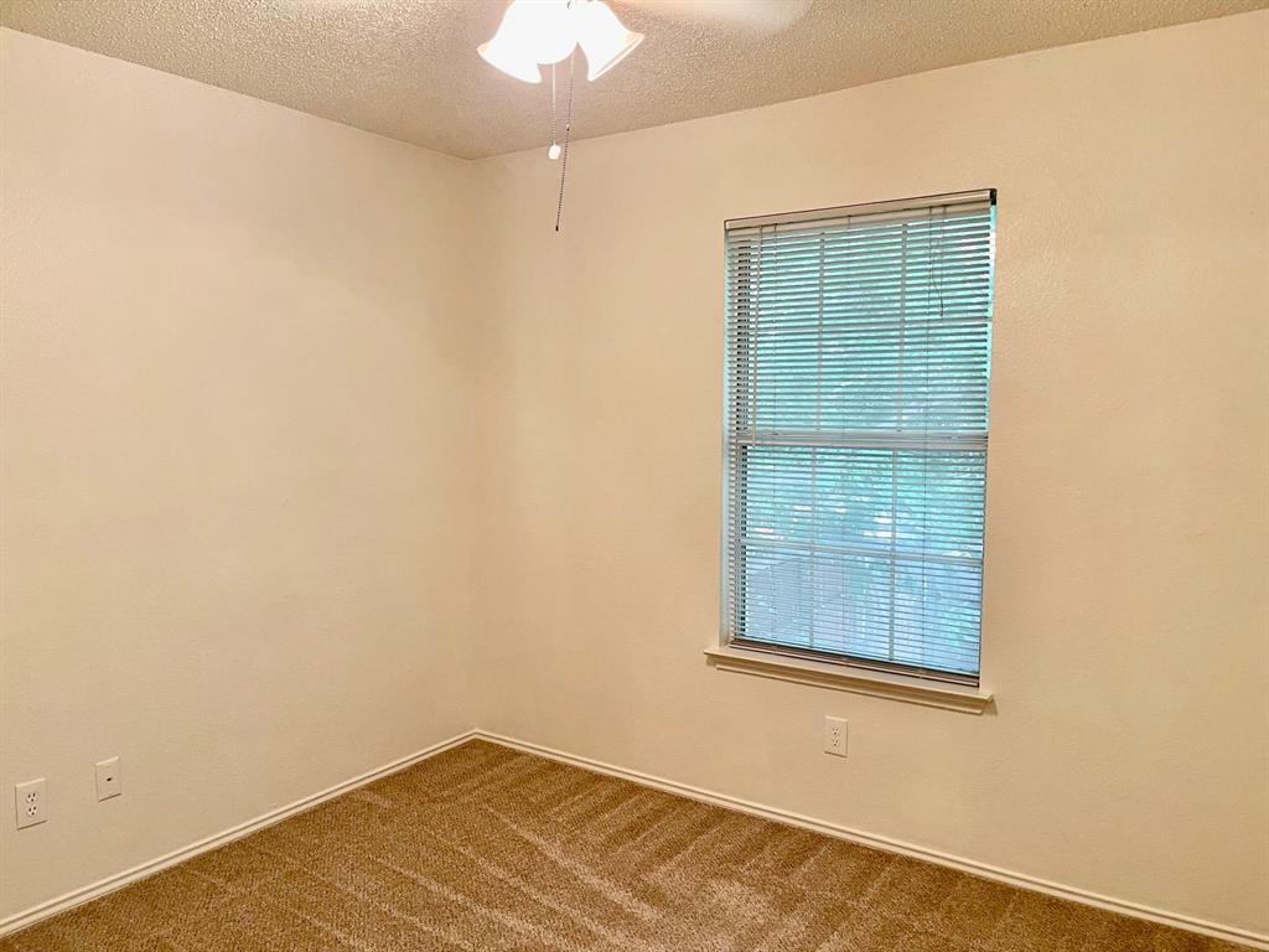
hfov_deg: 67.3
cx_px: 634
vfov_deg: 53.1
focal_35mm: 26
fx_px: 953
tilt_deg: -6.0
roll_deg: +0.6
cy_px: 476
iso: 250
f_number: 1.6
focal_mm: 5.1
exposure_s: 1/60
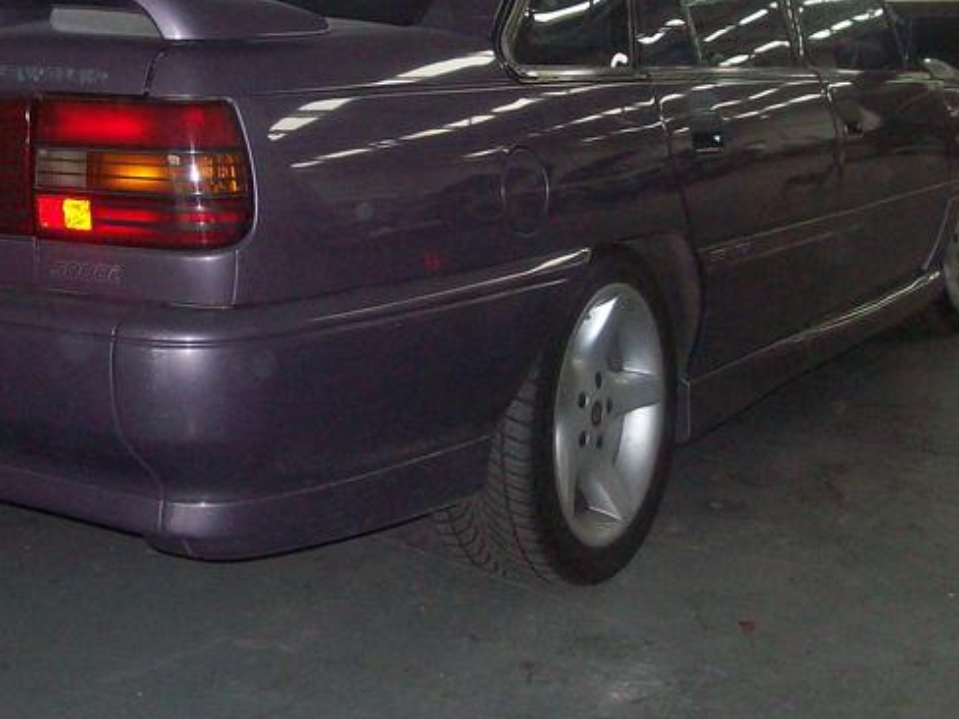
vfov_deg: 24.6
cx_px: 299
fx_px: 1635
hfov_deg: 32.4
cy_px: 208
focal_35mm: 59
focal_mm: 6
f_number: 2.7
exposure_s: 1/64
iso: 200
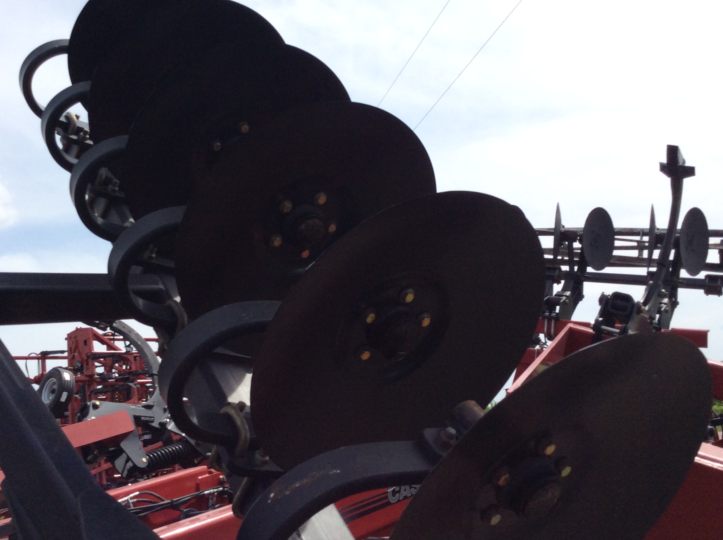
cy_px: 227
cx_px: 355
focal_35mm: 40
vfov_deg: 35.8
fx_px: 834
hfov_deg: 46.9
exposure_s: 1/2288
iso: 32
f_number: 2.4
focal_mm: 3.3
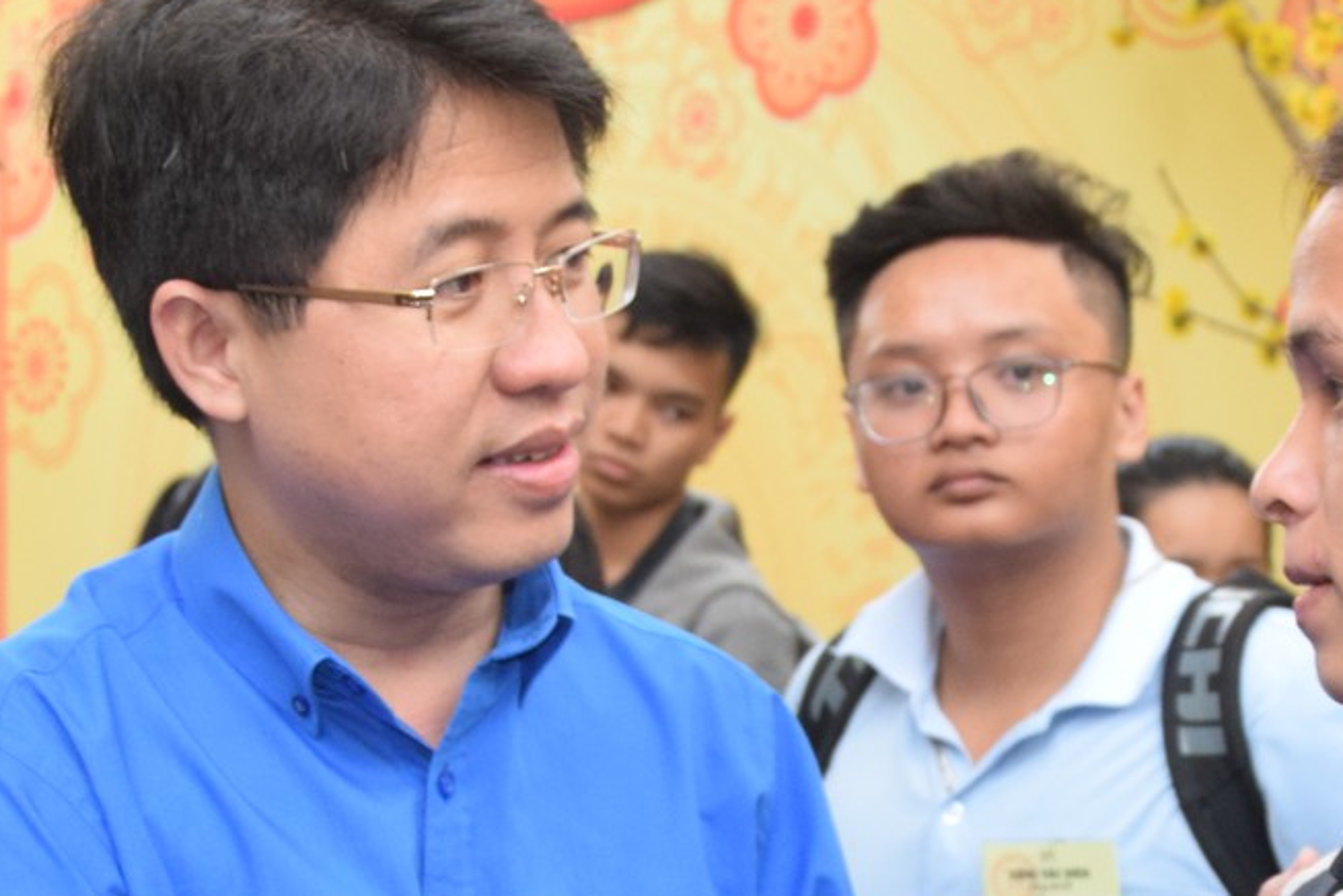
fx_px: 3769
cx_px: 956
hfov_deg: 20.1
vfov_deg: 13.3
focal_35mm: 101
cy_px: 979
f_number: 3.8
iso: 800
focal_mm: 22
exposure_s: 1/160
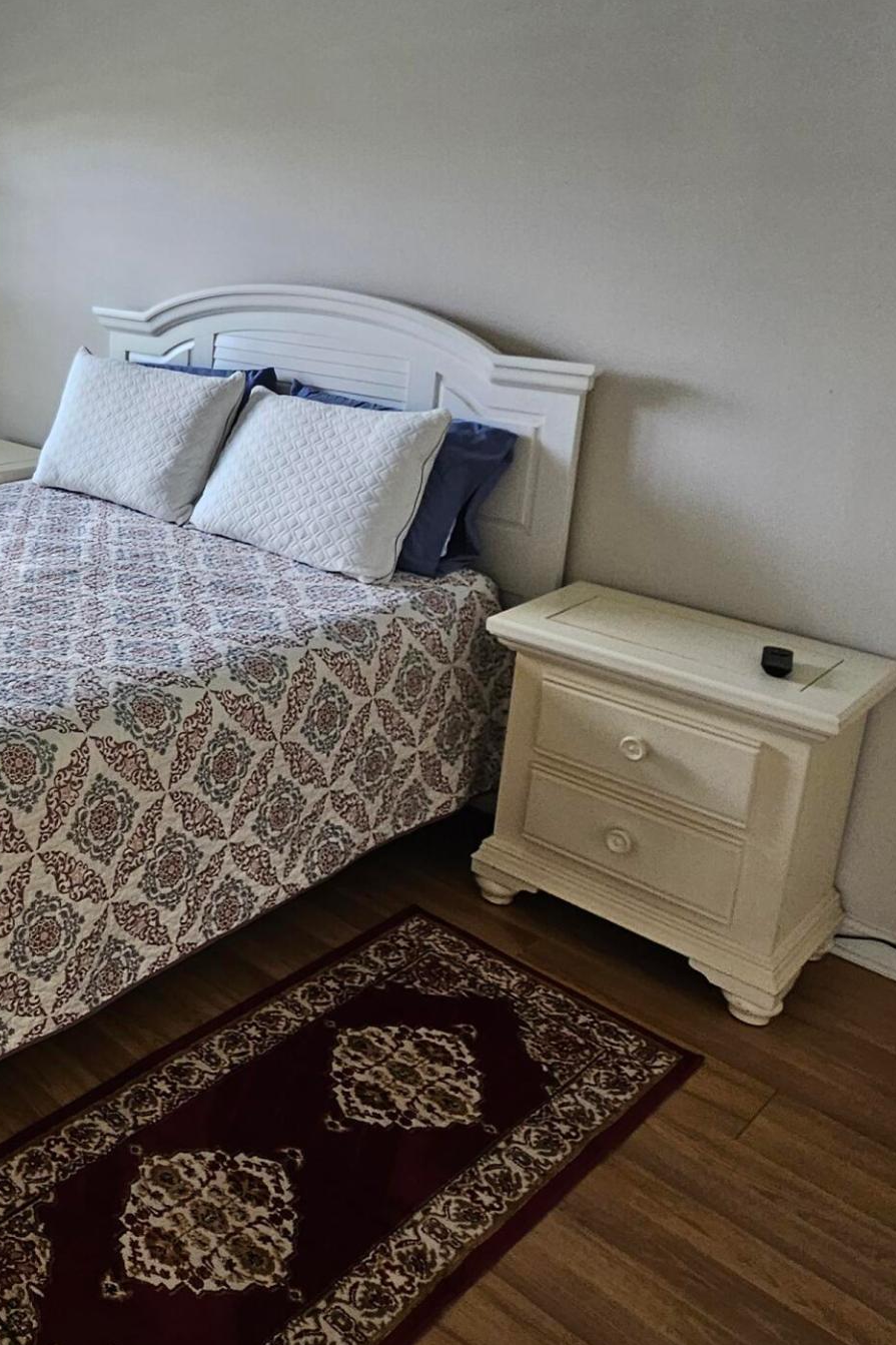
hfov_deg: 40.3
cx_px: 35
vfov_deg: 62.3
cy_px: 467
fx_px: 1083
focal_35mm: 29
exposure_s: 1/60
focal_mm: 2.2
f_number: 2.2
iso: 100
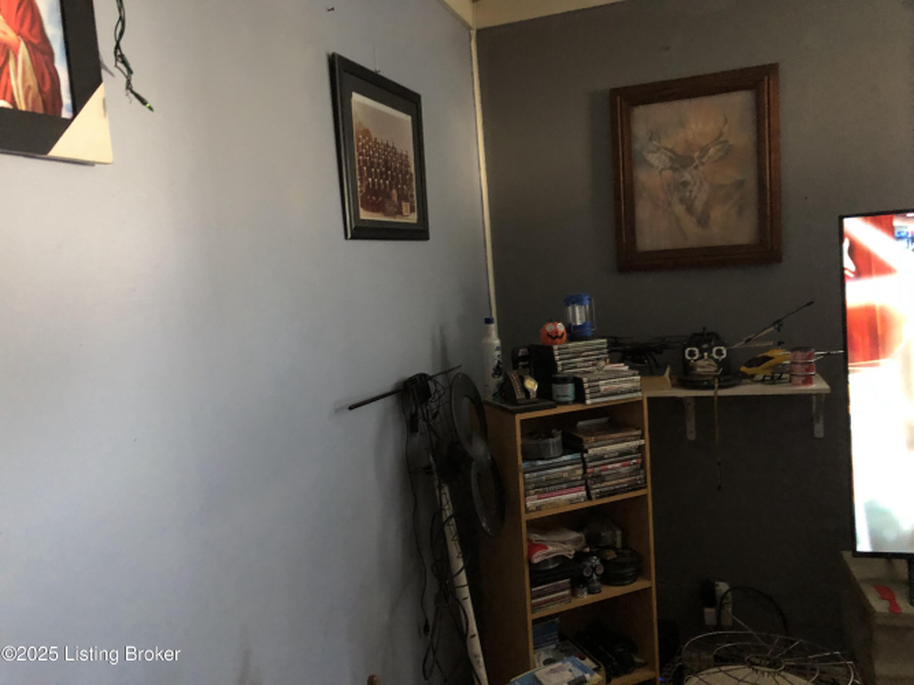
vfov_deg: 49.7
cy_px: 342
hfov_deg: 63.5
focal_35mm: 28
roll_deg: +4.9
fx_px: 739
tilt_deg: -4.4
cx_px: 457
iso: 100
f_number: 1.8
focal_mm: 3.99
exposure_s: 1/5
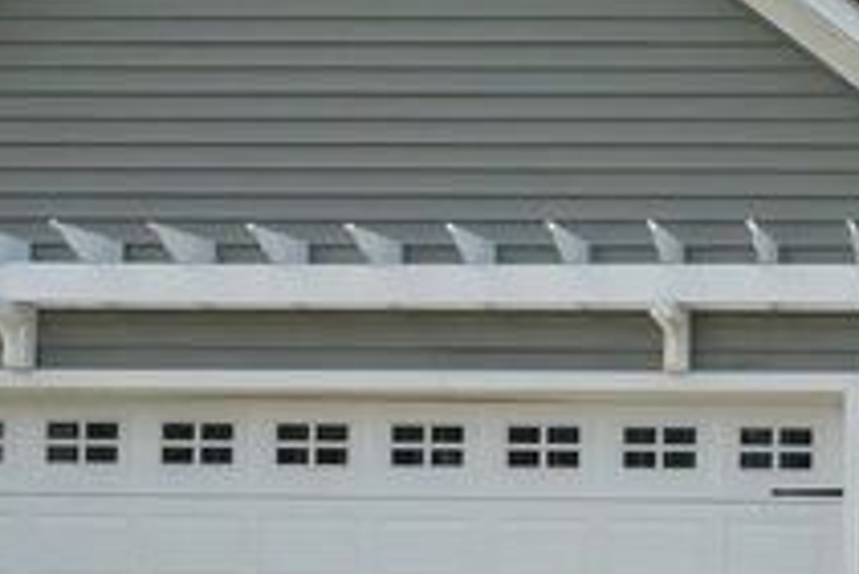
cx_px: 1201
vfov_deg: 19.5
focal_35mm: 68
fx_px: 1624
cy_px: 572
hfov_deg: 24.6
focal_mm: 14
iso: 200
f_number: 7.1
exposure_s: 1/800
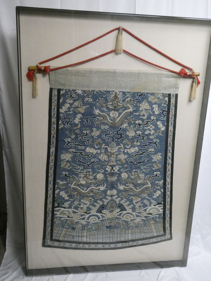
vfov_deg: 50.1
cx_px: 106
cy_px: 140
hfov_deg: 38.7
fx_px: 301
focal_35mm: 37
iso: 1250
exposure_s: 1/80
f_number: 3.7
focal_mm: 6.7
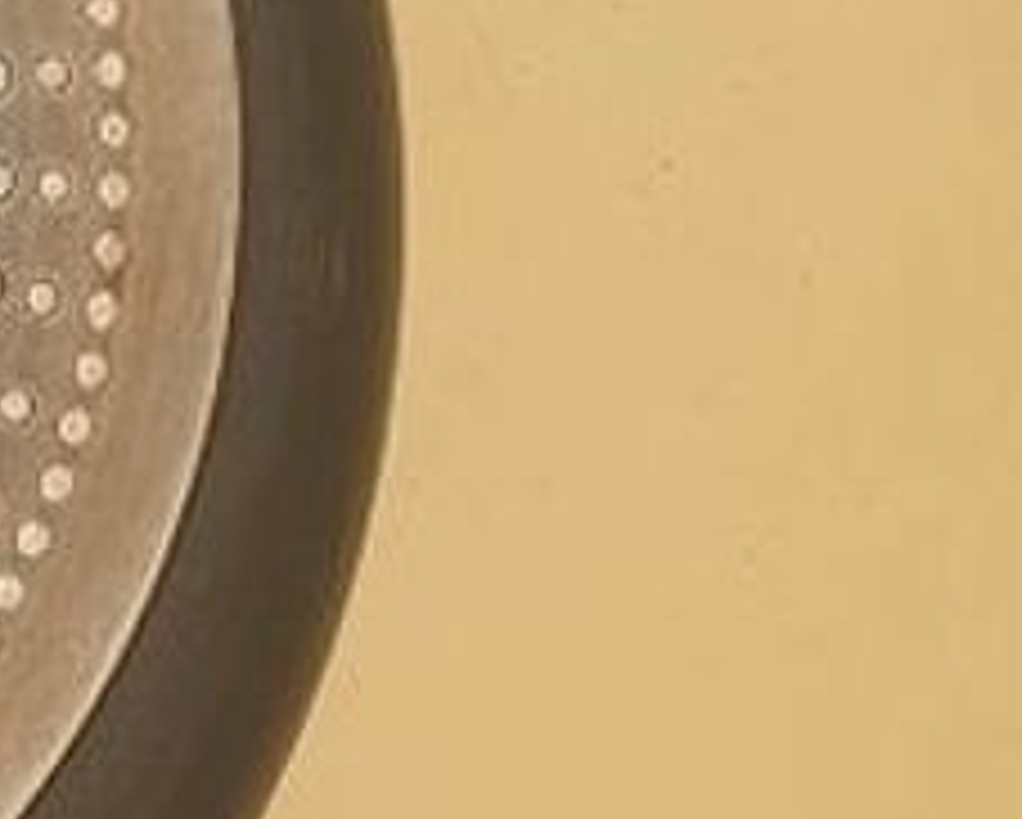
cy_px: 1028
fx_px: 4511
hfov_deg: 11.7
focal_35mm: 149
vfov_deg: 10.2
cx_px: -990
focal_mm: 4.32
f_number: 2.4
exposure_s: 1/100
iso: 80
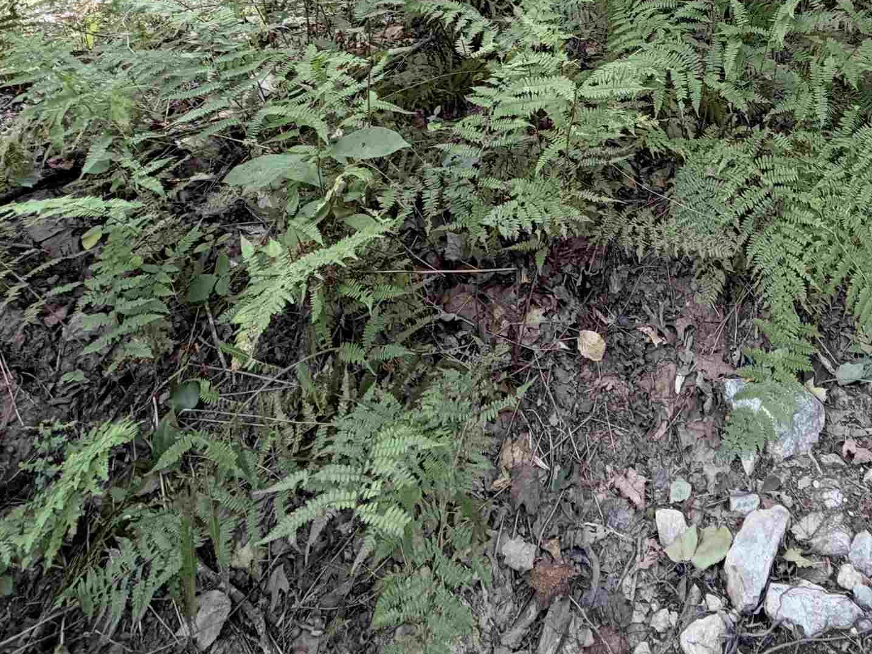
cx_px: 657
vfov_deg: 40.3
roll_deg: -2.2
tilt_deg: -15.4
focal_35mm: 30
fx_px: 756
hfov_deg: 56.9
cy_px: -17
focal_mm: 2.22
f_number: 2.2
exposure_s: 1/121
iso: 200
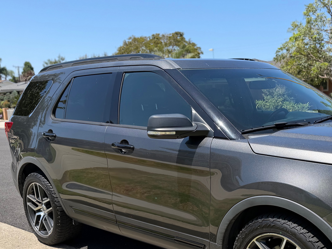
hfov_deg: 42.4
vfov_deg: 33.1
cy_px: 179
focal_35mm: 43
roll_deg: +1.2
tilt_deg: -10.1
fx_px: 412
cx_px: 252
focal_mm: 6.76
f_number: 1.78
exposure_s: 1/3021
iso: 80
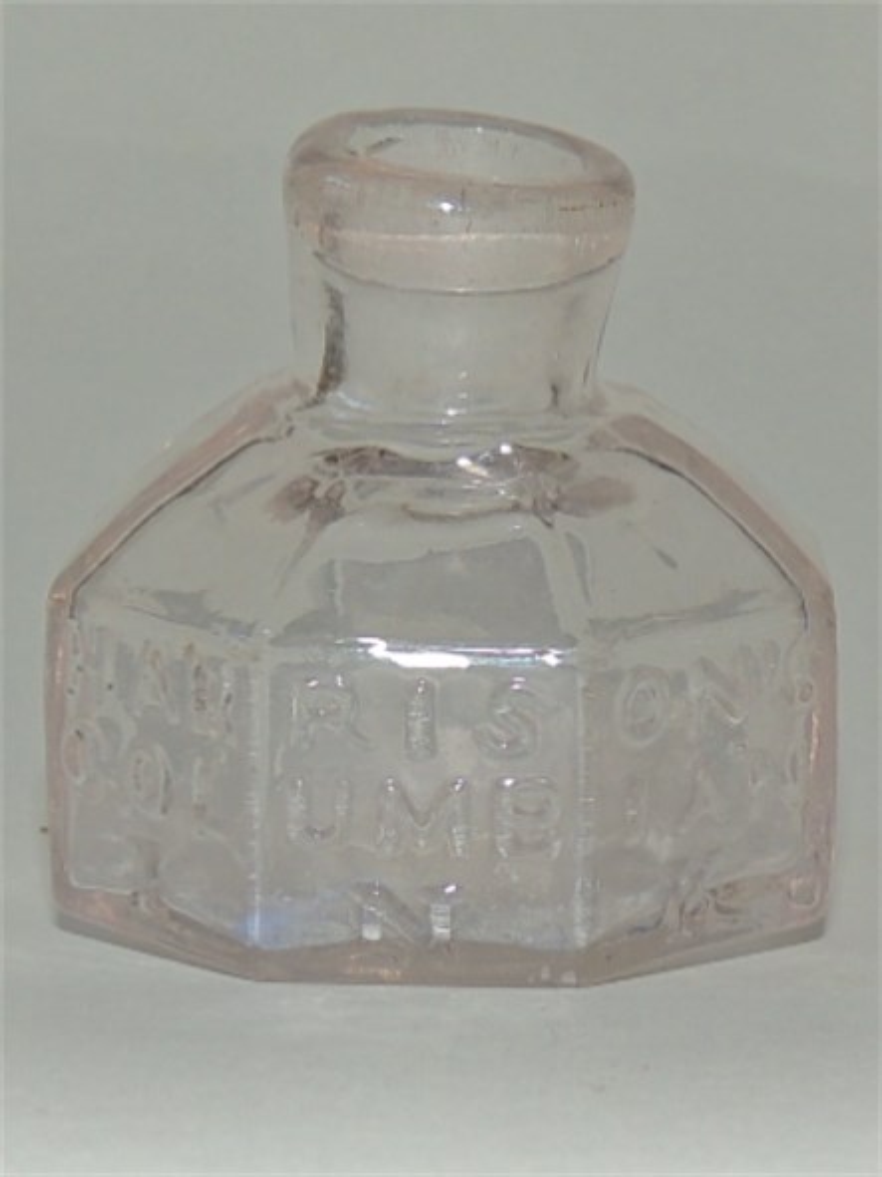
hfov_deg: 42.9
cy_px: 588
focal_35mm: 33
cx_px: 441
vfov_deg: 55.4
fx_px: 1122
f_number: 3.2
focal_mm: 5.8
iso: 100
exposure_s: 1/30
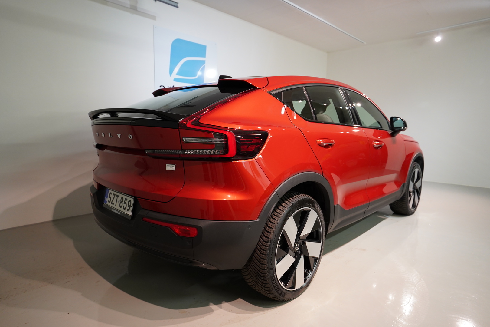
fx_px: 299
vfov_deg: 57.2
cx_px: 245
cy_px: 164
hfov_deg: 78.6
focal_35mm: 22
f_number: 2.8
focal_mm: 22
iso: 1600
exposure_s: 1/160
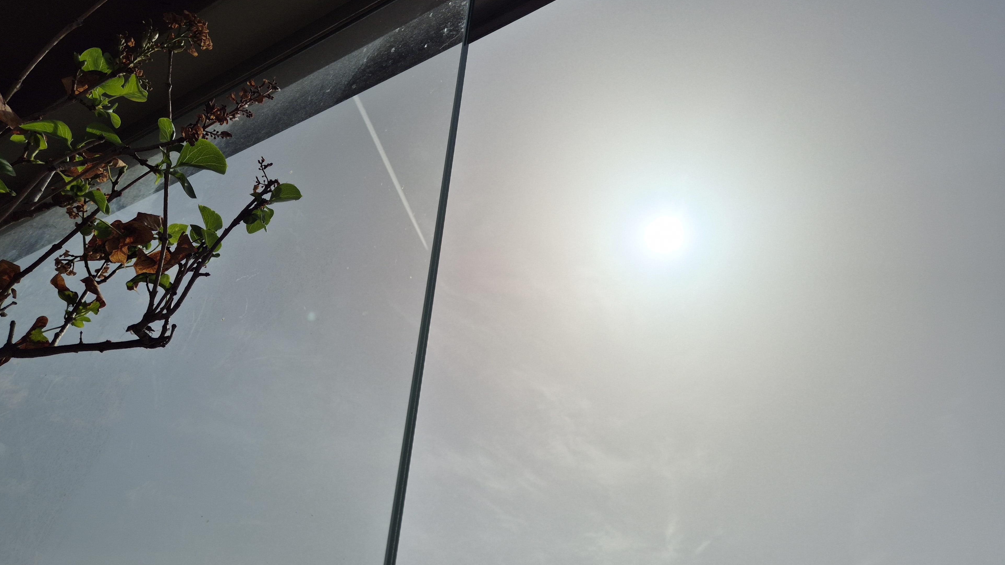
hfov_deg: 71.9
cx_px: 489
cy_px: 275
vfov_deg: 44.4
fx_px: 693
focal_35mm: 26
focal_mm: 5.4
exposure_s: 1/22720
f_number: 1.8
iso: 25
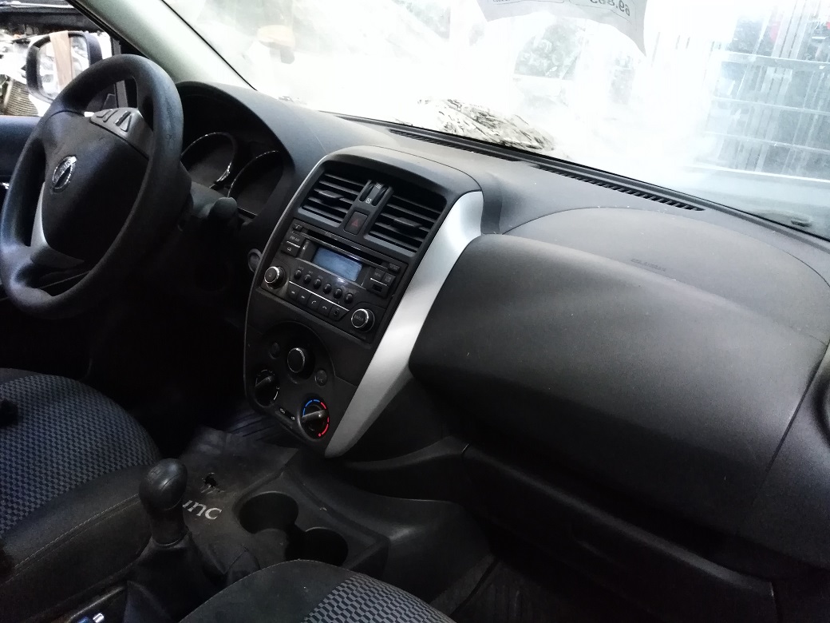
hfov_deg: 67.3
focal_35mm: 26
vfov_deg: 53.1
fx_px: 623
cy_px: 312
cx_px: 415
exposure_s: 1/15
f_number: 2.2
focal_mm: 3.46
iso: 1165
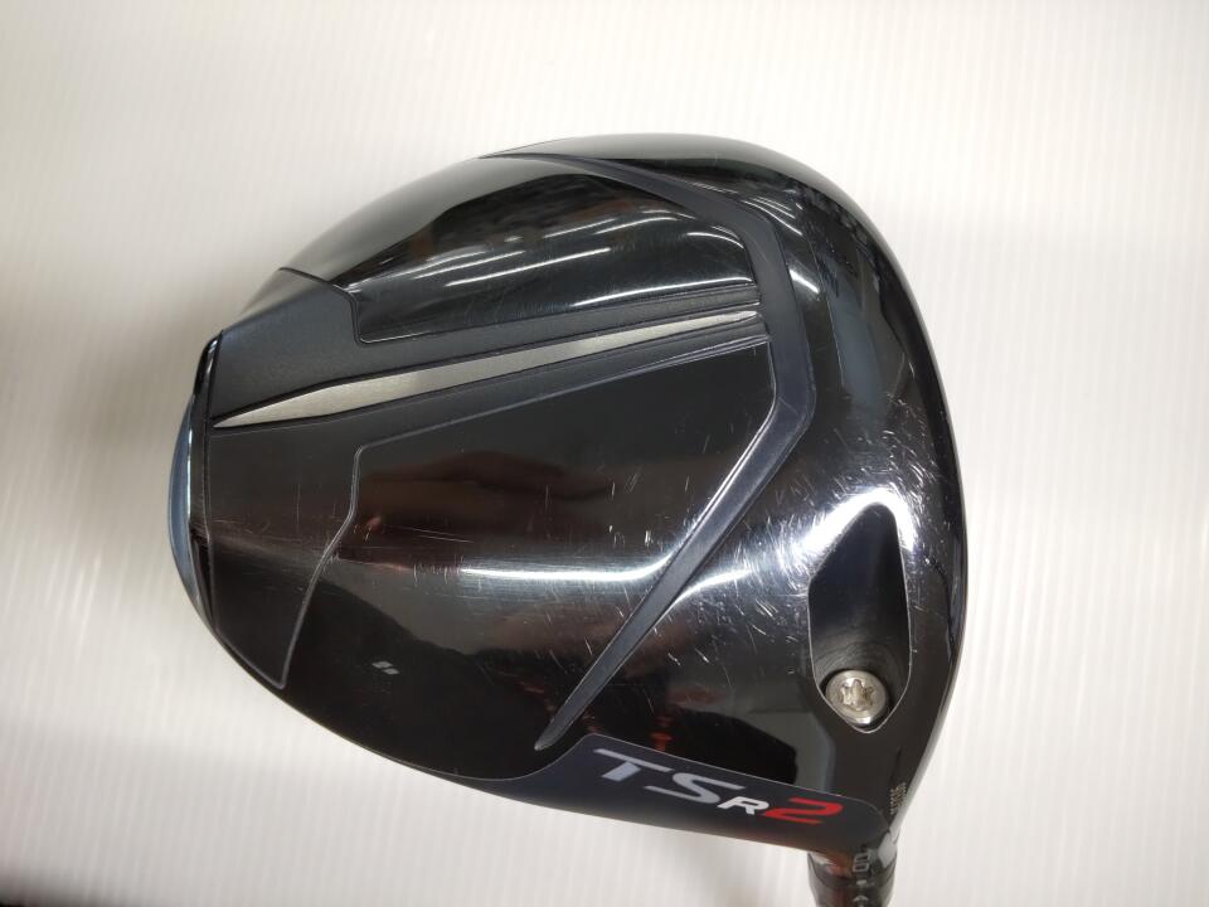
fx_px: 838
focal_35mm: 24
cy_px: 454
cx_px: 604
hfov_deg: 71.6
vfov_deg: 56.8
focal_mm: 3.43
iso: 83
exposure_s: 1/60
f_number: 2
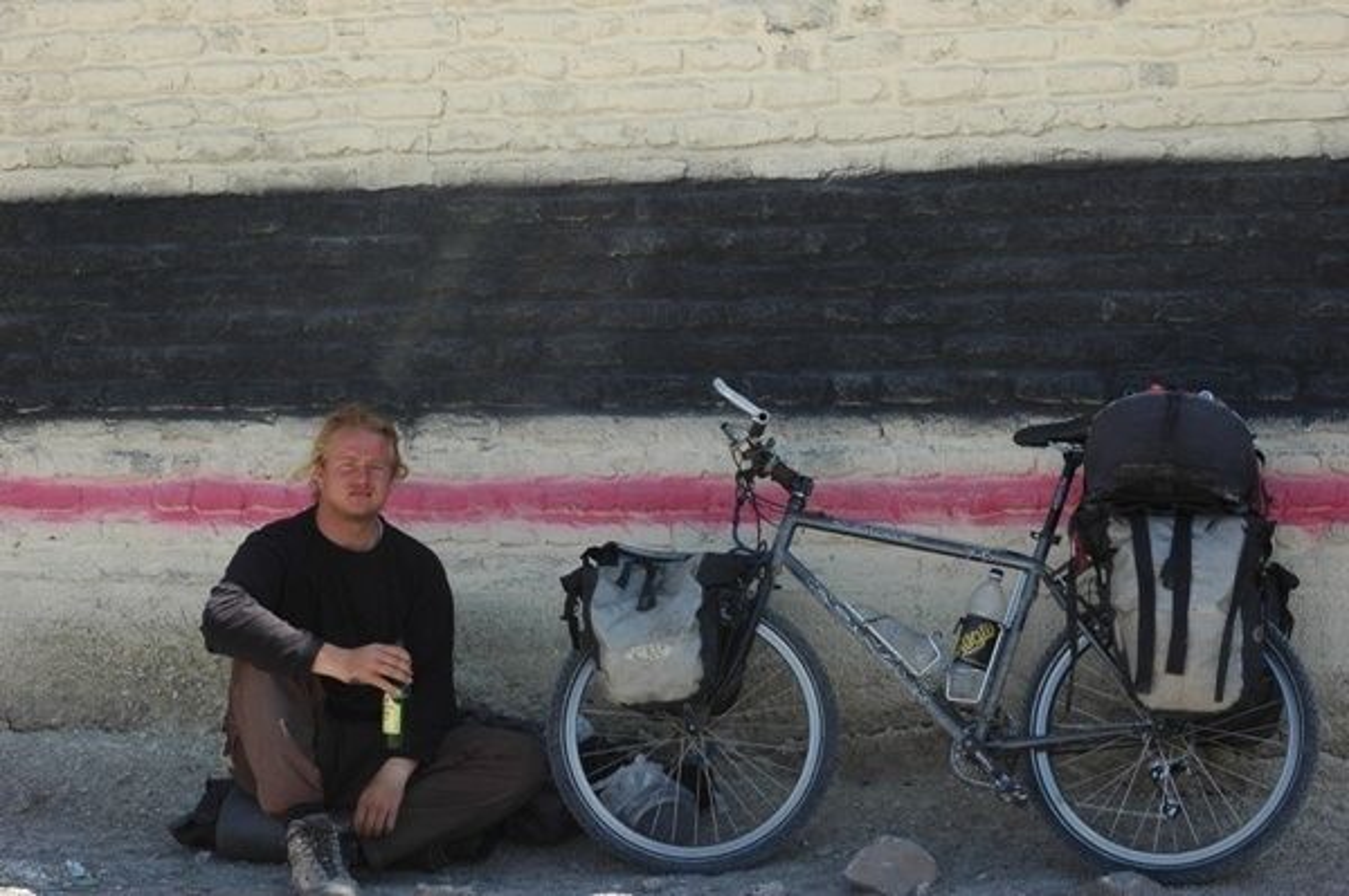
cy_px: 448
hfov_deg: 22.6
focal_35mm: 90
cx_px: 674
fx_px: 3370
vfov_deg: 15.2
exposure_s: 1/200
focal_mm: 60
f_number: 10
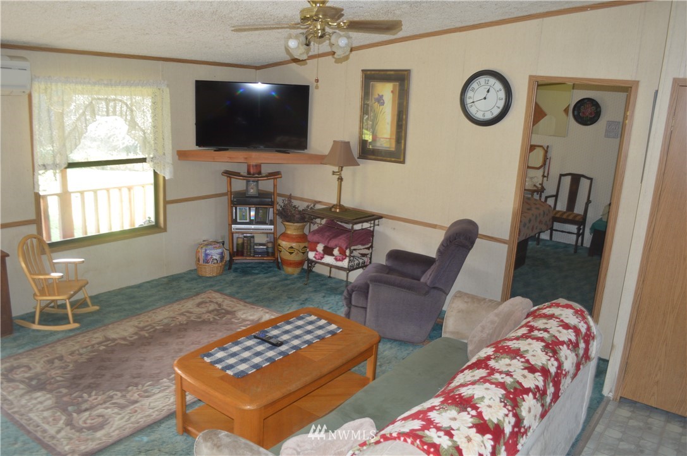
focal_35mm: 27
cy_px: 228
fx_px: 515
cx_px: 344
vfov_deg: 47.8
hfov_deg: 67.4
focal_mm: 18
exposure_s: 1/30
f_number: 3.5
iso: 400
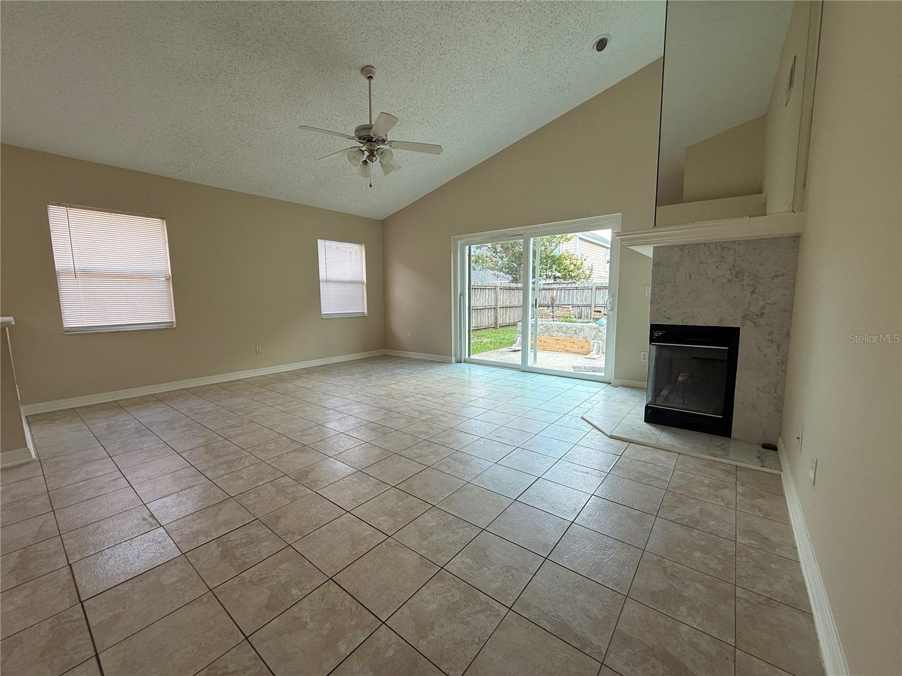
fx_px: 365
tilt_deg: -6.4
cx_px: 451
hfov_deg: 102.1
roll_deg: +0.1
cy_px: 338
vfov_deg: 85.7
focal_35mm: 14
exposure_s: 1/120
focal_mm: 2.22
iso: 50
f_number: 2.2
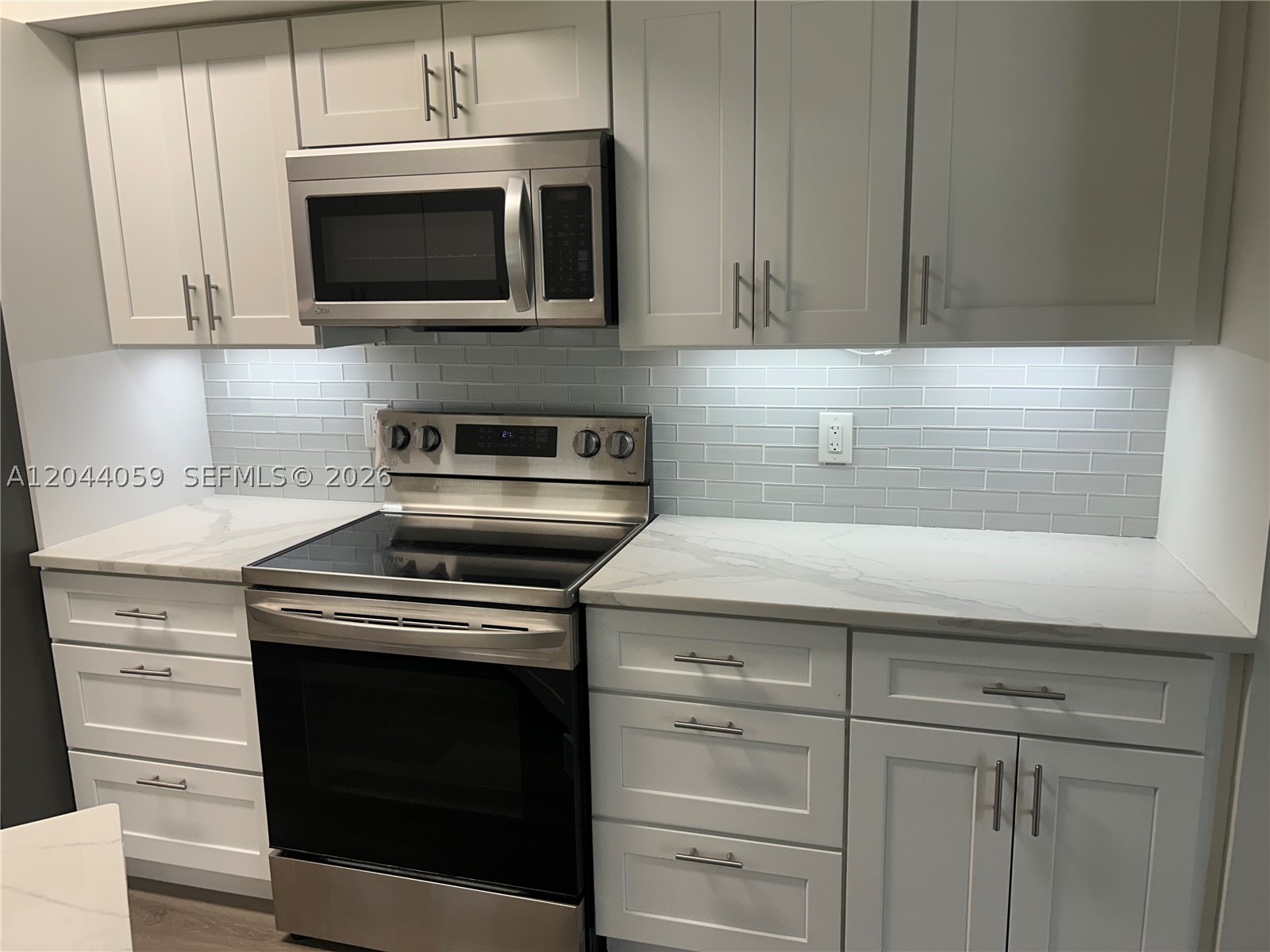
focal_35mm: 26
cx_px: 635
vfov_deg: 53.1
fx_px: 954
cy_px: 476
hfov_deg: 67.3
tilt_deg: -10.2
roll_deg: +1.2
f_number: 1.5
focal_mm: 5.7
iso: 80
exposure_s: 1/120
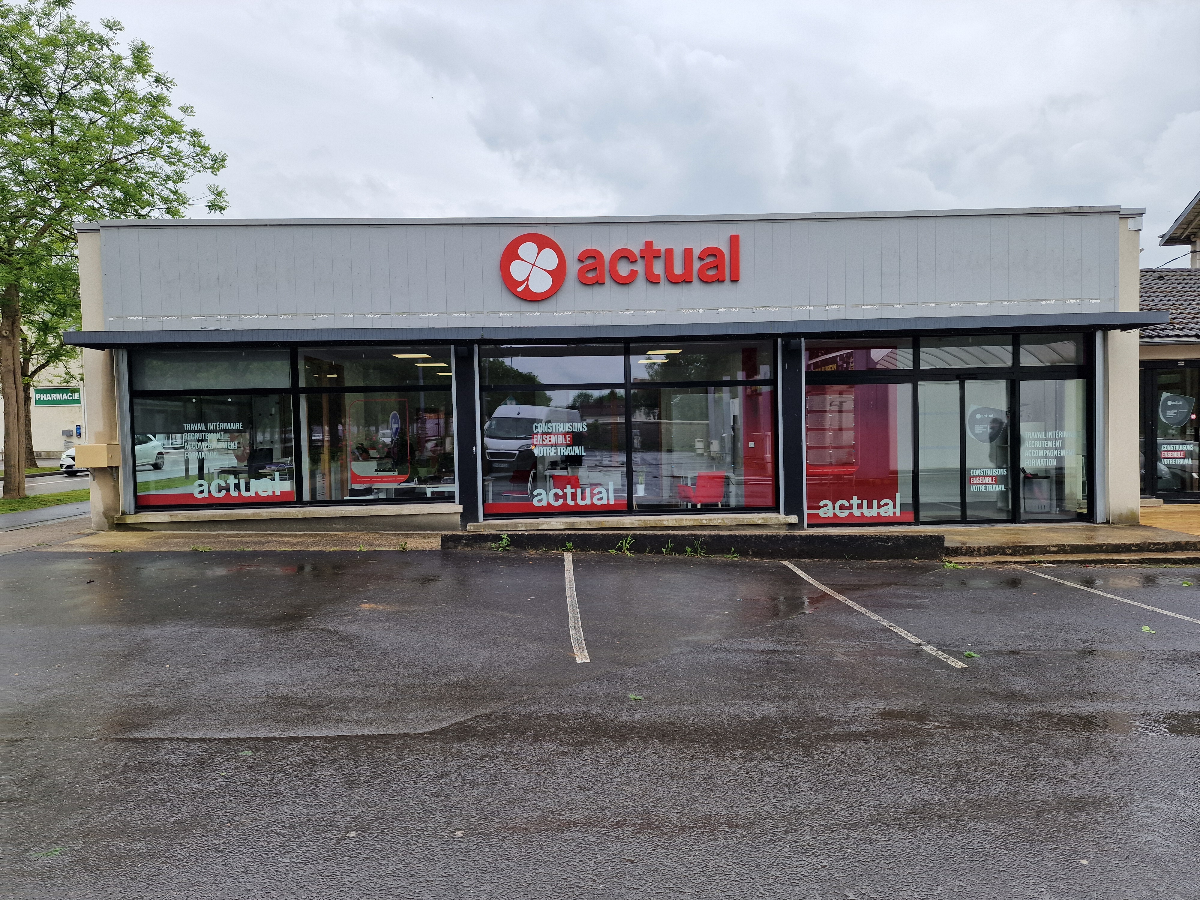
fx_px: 797
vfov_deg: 58.9
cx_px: 600
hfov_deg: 73.9
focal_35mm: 23
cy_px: 450
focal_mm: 6.4
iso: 50
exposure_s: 1/443
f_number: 1.8
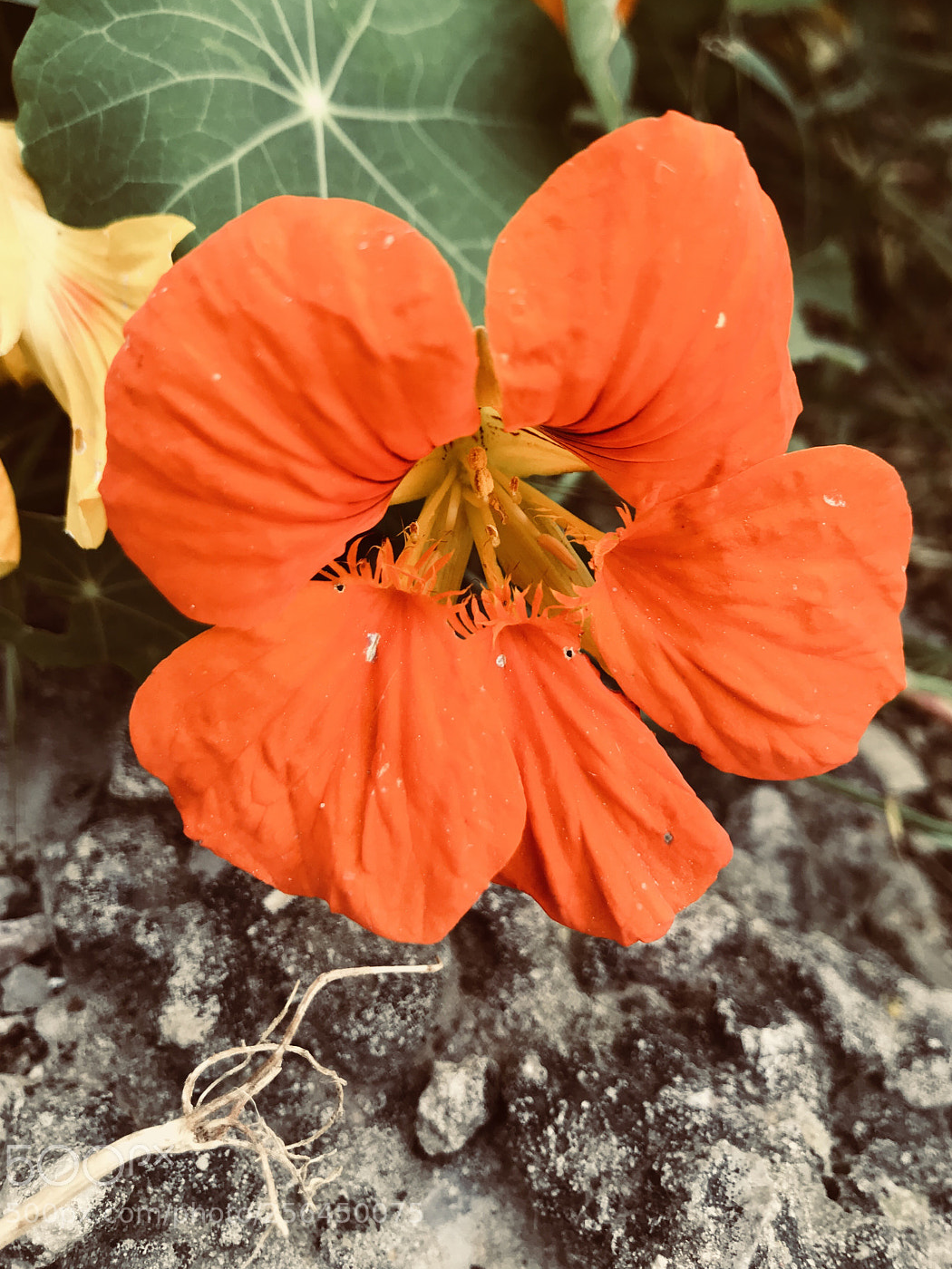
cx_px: 493
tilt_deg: -49.8
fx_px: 1173
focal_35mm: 32
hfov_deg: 44.2
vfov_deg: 56.7
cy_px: 559
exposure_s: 1/90
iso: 32
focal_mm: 3.99
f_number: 1.8
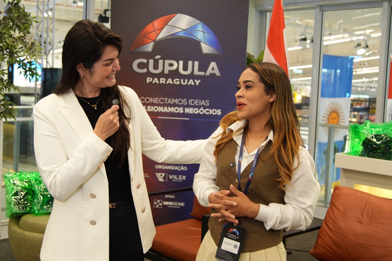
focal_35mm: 52
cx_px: 180
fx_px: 566
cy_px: 123
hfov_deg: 38.2
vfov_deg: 26.0
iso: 500
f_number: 2.8
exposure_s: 1/60
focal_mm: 26
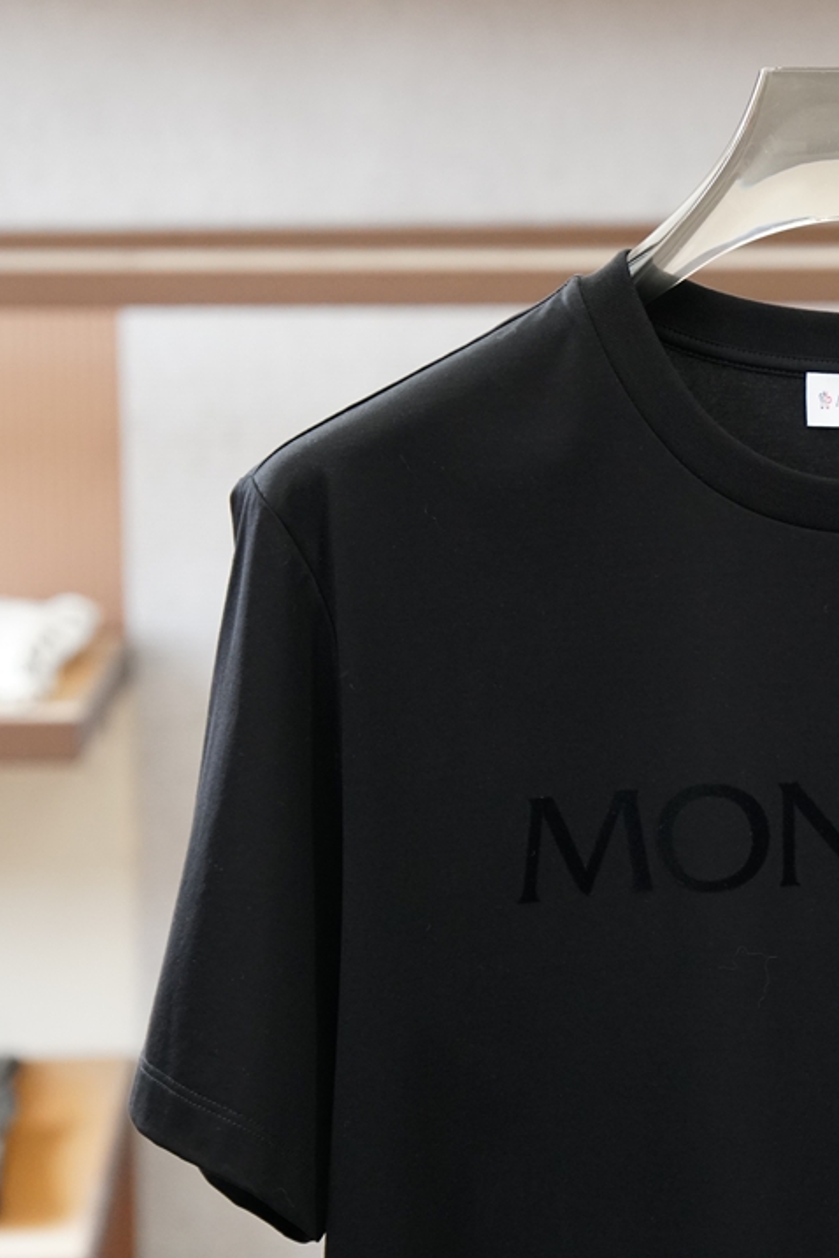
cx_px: 853
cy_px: 628
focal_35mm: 122
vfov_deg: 16.8
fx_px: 4265
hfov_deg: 11.1
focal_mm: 54
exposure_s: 1/125
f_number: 4
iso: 1250
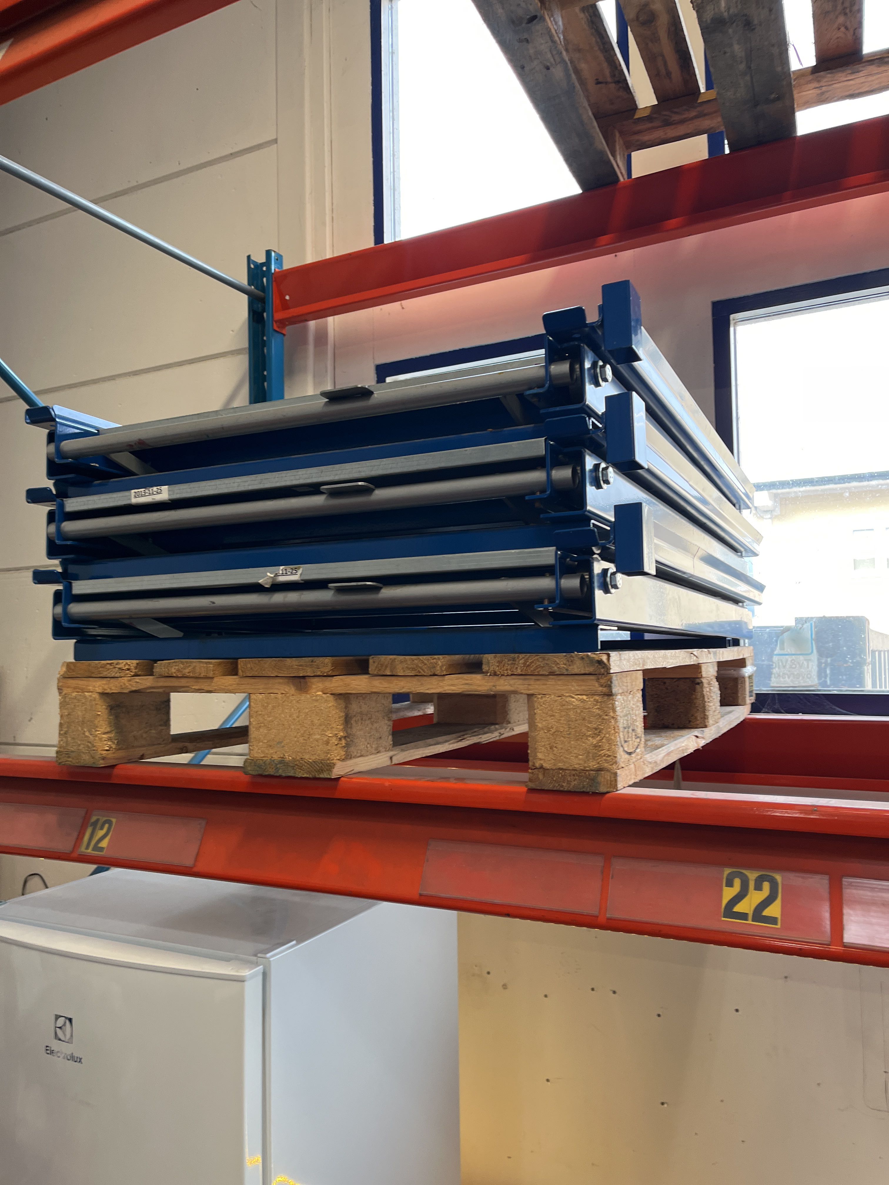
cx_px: 444
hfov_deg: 53.1
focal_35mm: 26
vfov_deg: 67.3
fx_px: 890
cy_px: 592
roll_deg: +1.9
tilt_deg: +1.0
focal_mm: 5.1
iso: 80
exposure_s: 1/50
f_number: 1.6
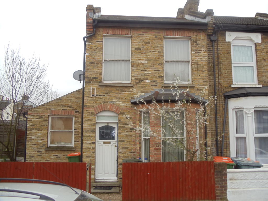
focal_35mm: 44
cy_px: 100
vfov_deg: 32.9
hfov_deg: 42.9
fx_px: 341
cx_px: 134
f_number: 3.5
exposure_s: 1/200
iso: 80
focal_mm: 6
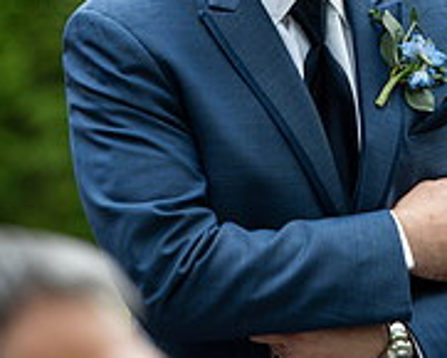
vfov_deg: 3.4
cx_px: 454
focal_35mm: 451
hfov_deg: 4.3
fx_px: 5970
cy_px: -48
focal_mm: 150
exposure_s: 1/160
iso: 320
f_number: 2.8
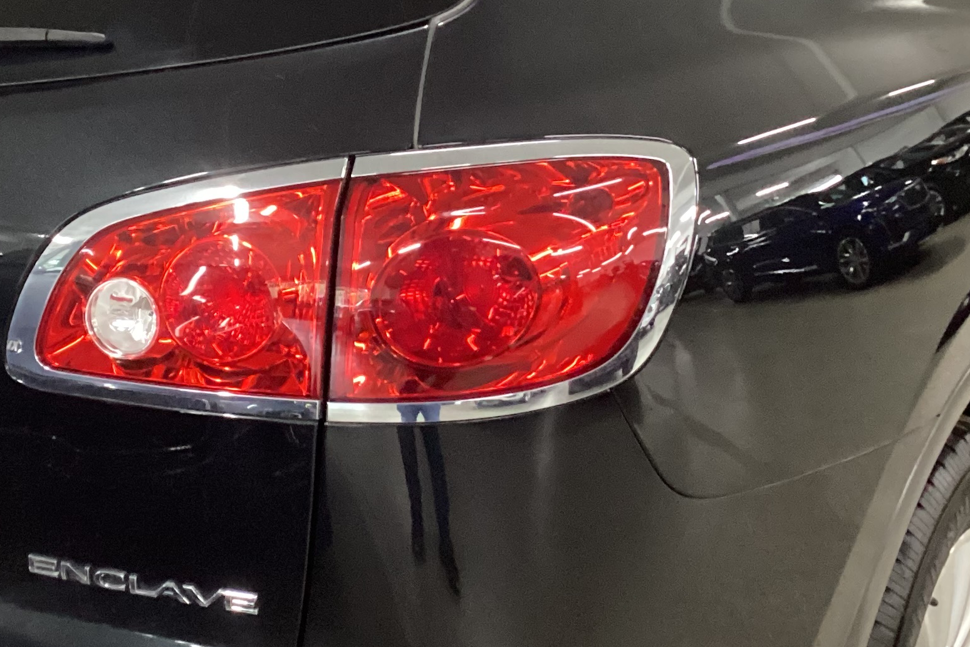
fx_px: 1832
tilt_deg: -18.4
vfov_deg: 20.0
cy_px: 239
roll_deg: +0.3
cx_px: 323
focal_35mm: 68
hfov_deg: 29.4
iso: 500
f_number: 2.4
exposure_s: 1/30
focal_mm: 3.3
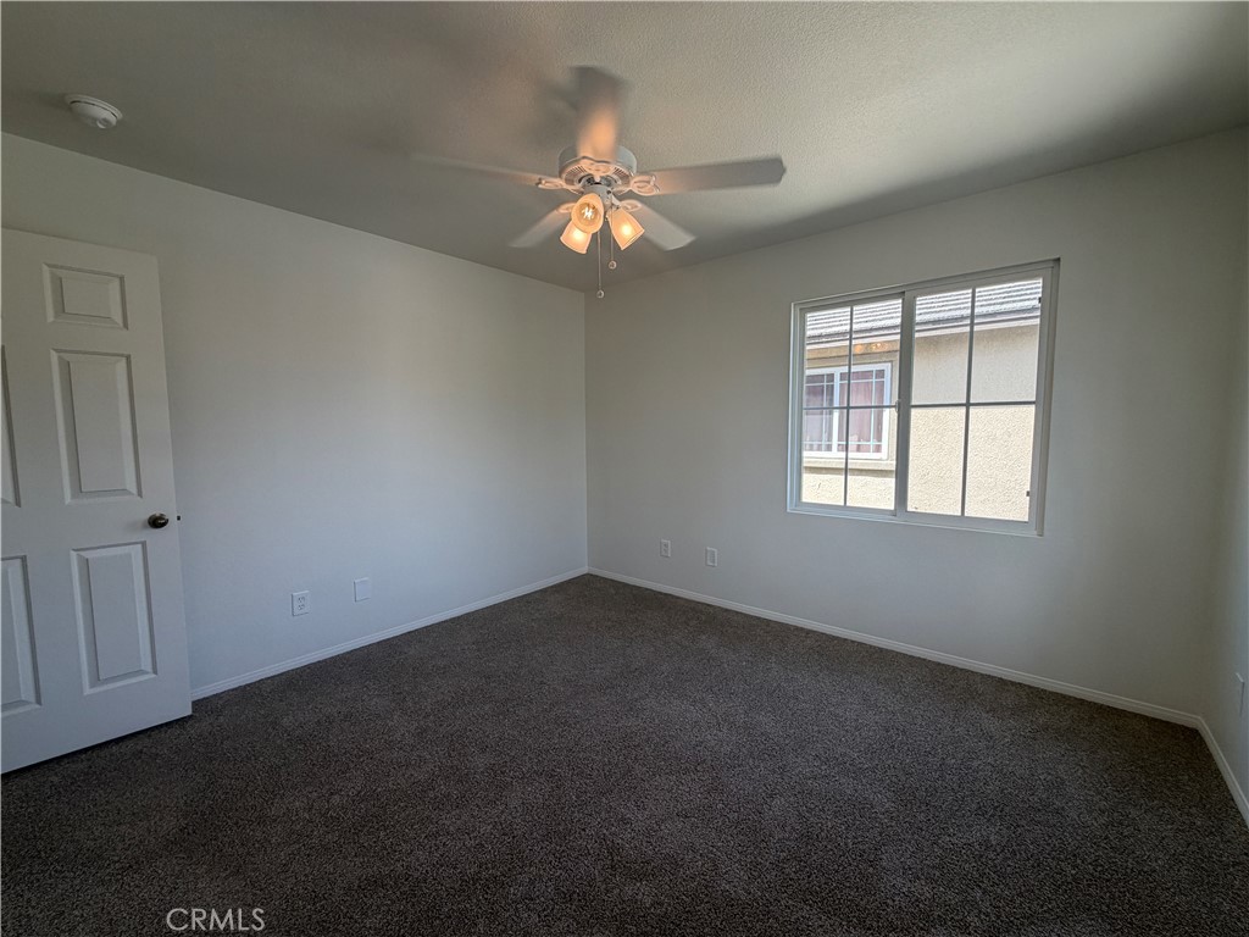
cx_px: 624
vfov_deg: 85.7
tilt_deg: -5.2
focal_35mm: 14
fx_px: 505
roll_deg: +1.1
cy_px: 468
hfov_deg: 102.1
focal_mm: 2.22
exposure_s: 1/122
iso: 50
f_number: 2.2
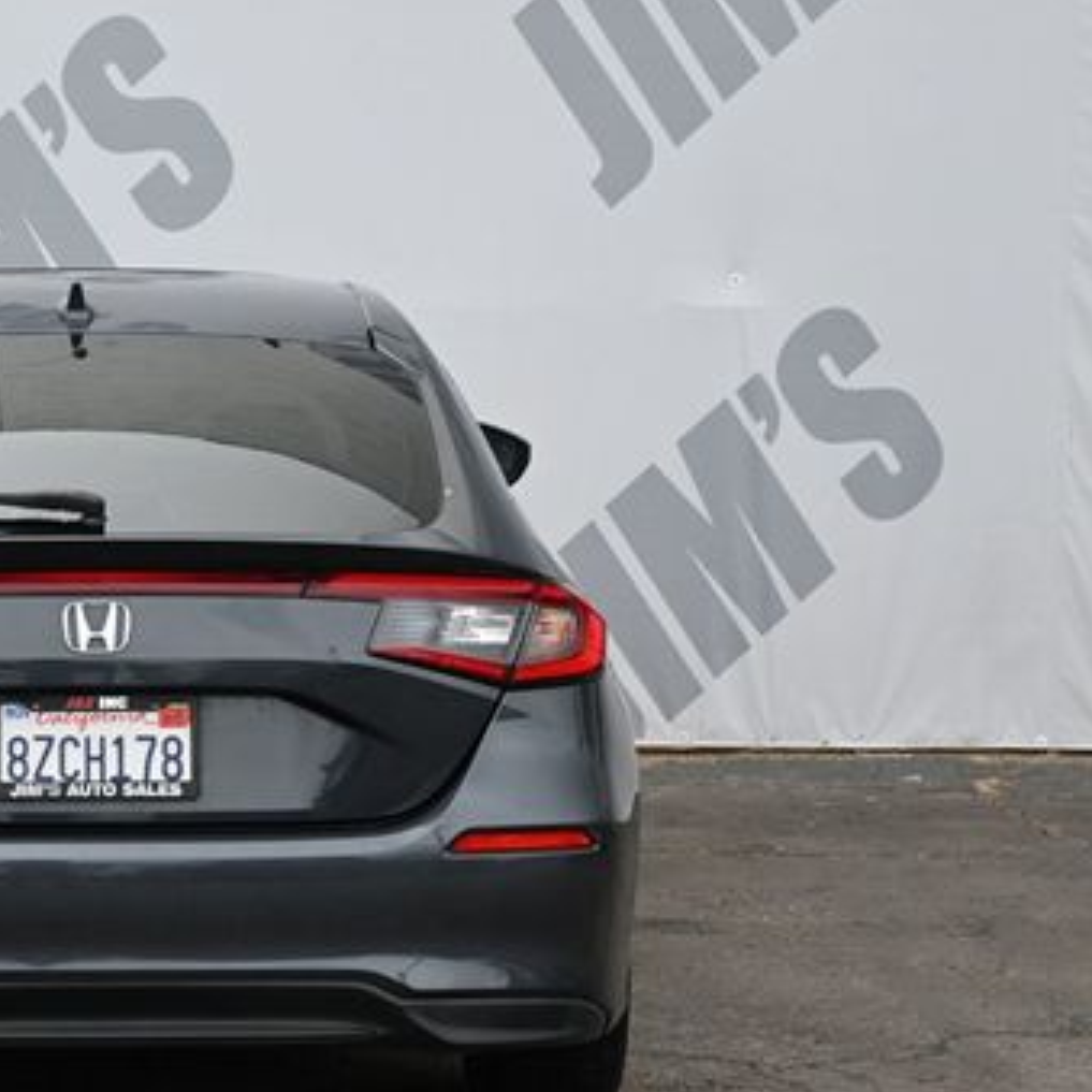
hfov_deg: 17.0
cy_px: 596
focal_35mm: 101
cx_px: 93
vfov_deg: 17.2
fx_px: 3605
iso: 280
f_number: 5.6
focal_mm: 42
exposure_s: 1/250
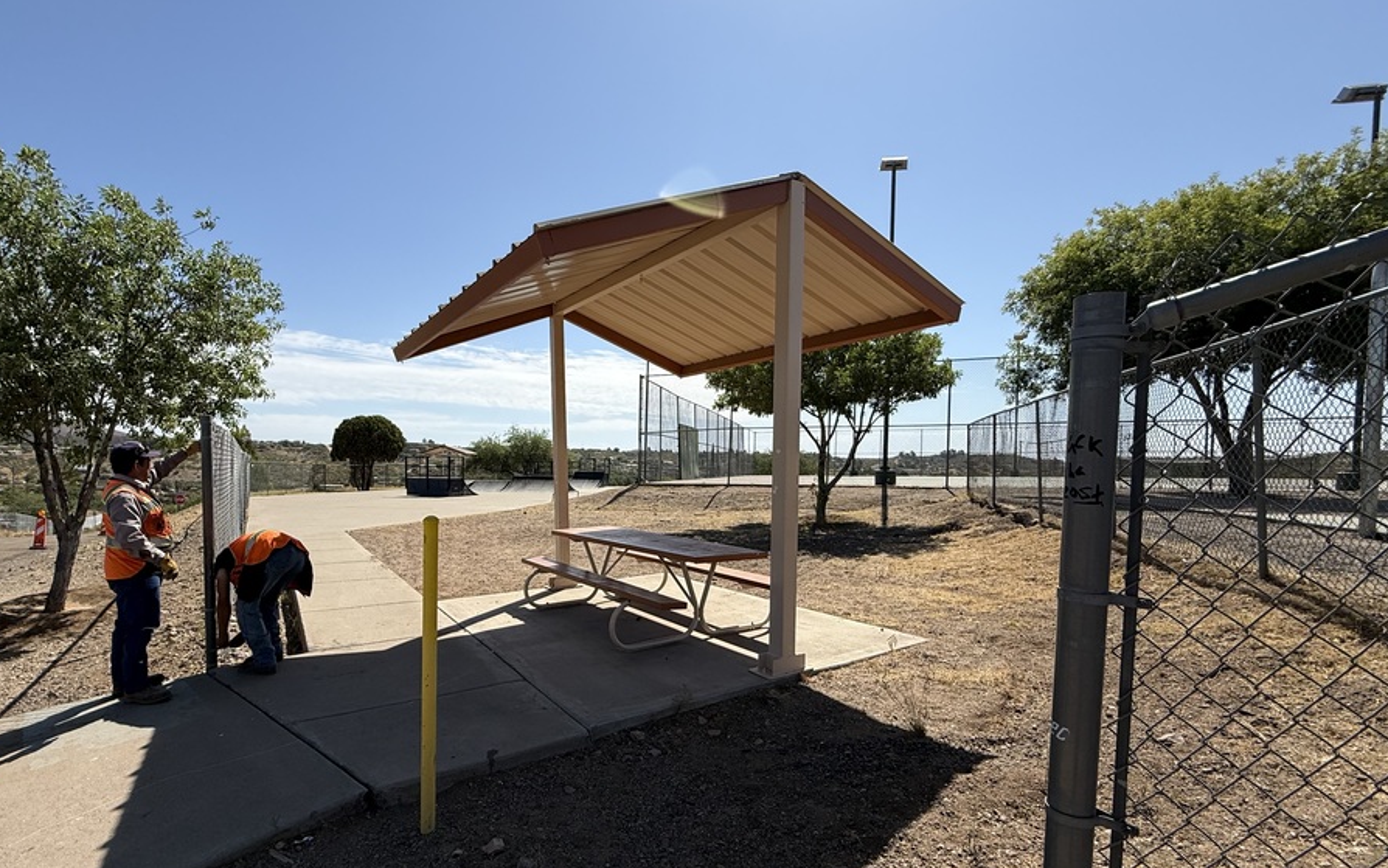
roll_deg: +0.1
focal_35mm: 17
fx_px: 643
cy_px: 489
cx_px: 599
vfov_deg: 67.7
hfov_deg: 93.8
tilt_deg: -1.2
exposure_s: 1/3289
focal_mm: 2.22
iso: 50
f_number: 2.2
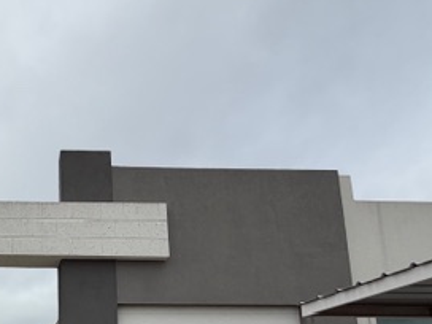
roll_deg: +0.0
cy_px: 335
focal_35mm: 33
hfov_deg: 48.4
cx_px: 29
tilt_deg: +11.1
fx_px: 412
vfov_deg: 37.6
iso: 40
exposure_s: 1/770
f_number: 2.2
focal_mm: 2.22
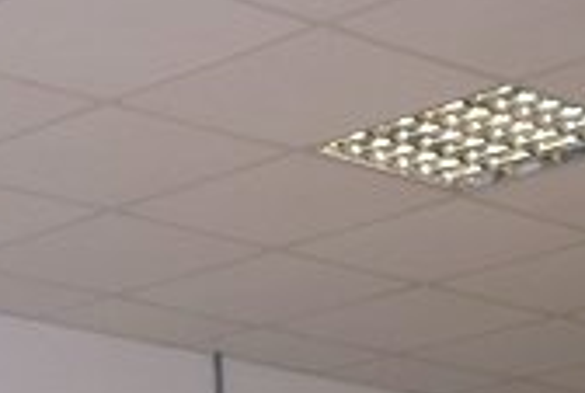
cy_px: 699
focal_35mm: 167
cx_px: -73
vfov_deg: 8.0
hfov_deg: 12.1
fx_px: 2721
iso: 400
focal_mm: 26
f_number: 4
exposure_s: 1/60
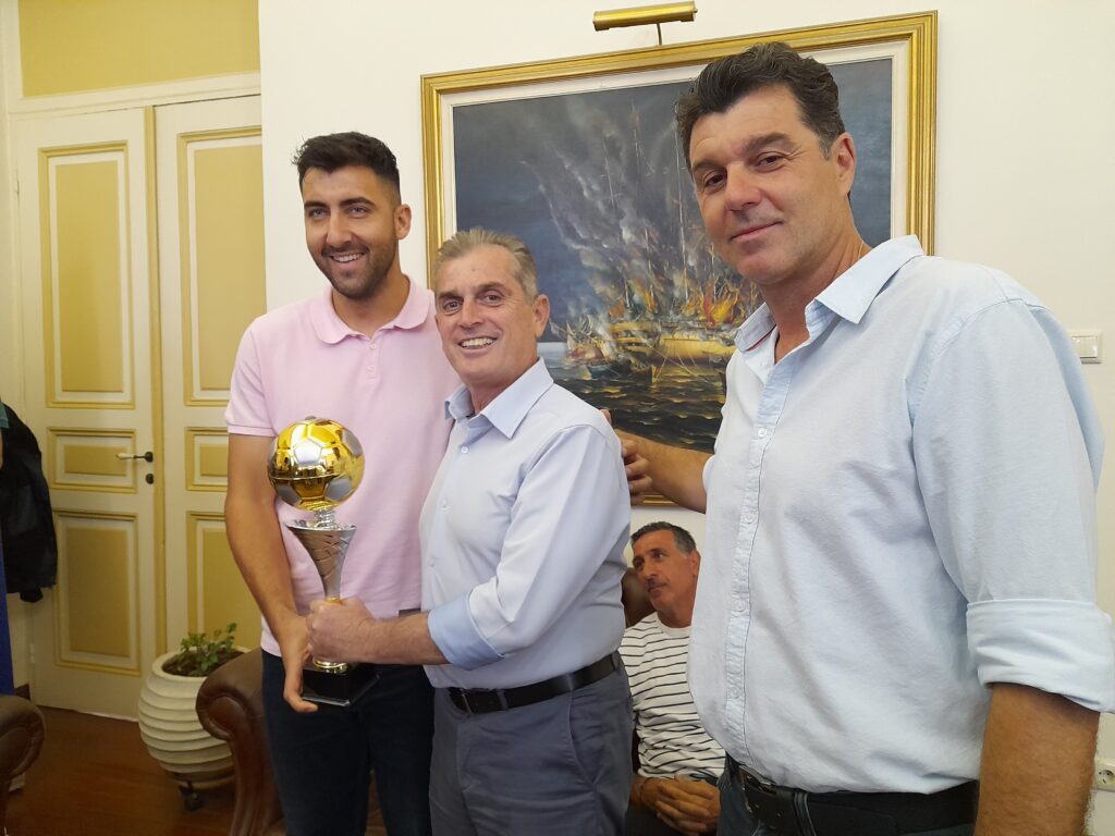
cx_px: 558
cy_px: 418
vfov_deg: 54.9
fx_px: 805
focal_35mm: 25
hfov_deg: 69.4
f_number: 2
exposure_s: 1/50
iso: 320
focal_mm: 4.6
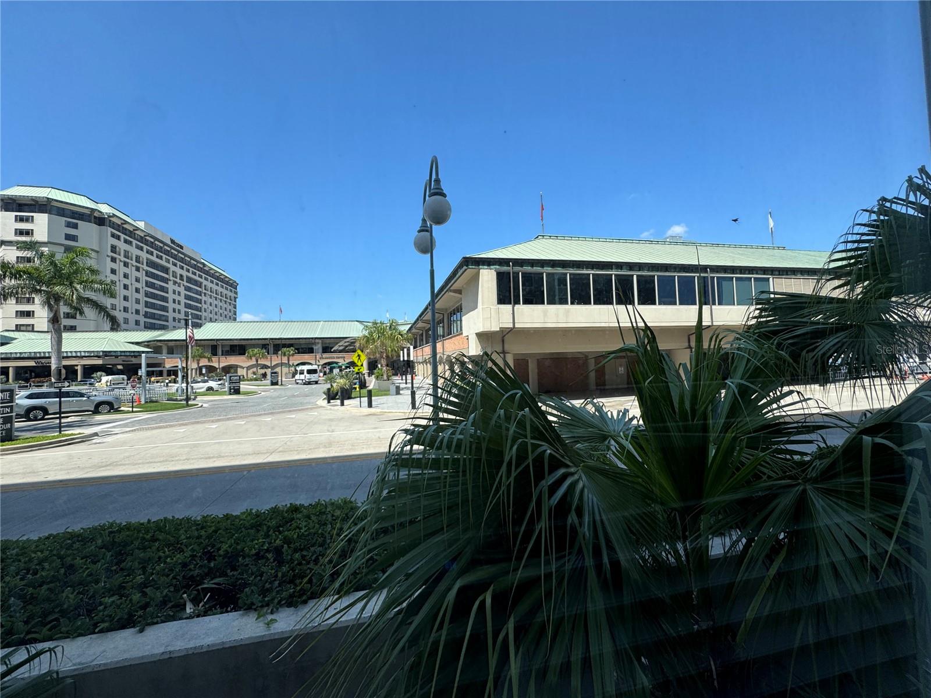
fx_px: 377
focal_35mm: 14
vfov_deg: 85.7
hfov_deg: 102.1
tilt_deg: +1.3
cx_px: 466
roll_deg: +1.3
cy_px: 349
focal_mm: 2.22
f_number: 2.2
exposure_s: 1/1449
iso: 50
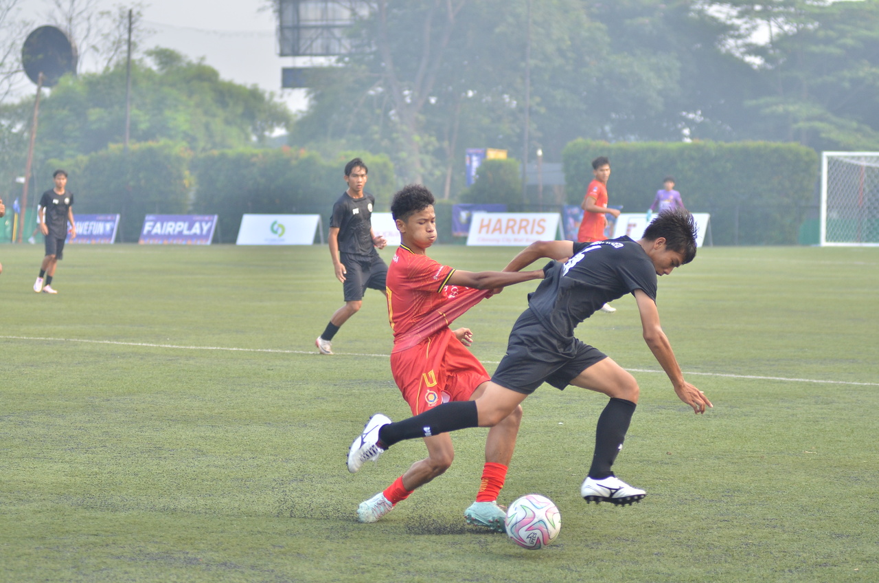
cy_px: 292
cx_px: 440
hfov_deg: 17.1
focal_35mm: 120
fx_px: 2924
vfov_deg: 11.4
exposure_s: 1/1000
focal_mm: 80
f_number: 2.8
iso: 320
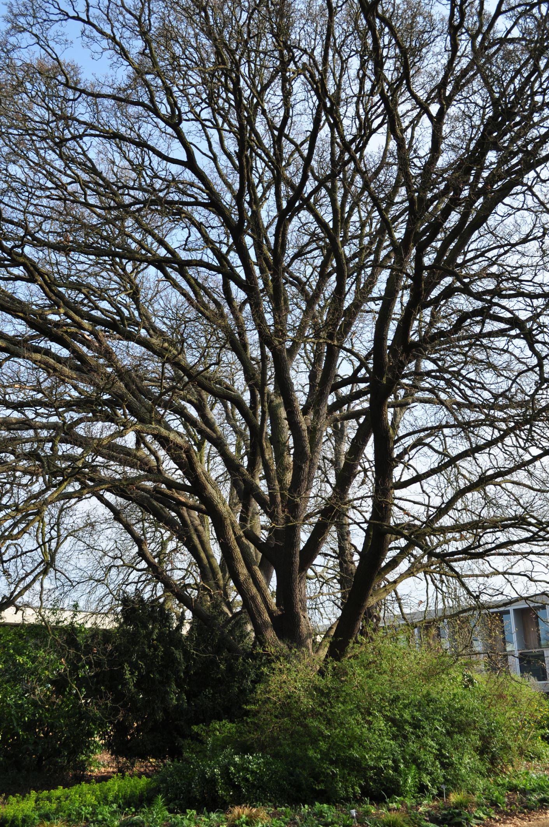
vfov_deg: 53.2
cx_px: 274
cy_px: 414
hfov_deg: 36.8
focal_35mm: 36
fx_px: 826
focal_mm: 24
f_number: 8
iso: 200
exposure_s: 1/400
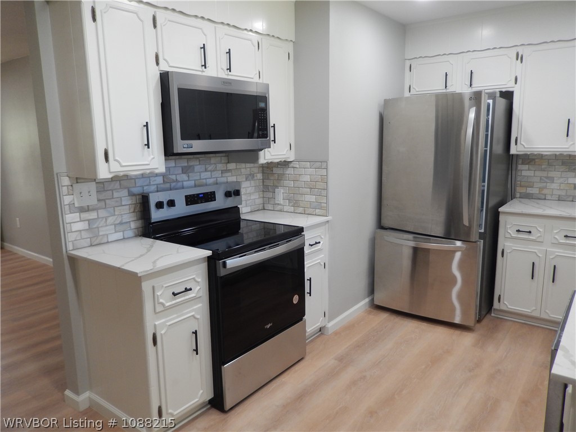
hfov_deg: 69.4
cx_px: 288
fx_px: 416
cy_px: 216
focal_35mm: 25
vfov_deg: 54.9
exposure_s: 1/30
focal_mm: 4.5
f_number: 3.4
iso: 180
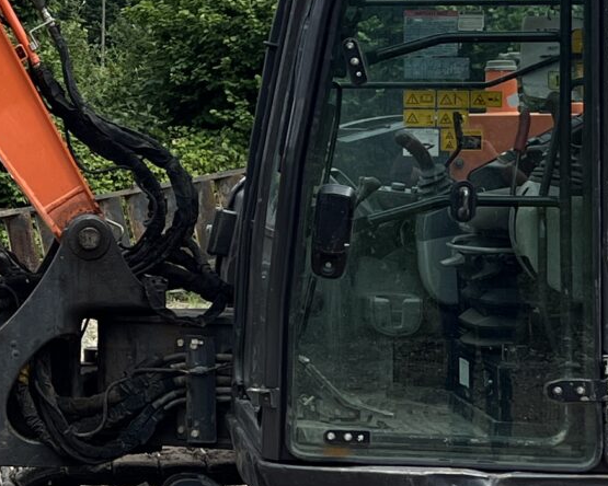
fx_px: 2105
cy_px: 115
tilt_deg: -0.1
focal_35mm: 117
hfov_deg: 16.0
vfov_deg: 13.1
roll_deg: +1.1
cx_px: -45
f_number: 1.5
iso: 50
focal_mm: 5.7
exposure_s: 1/4115
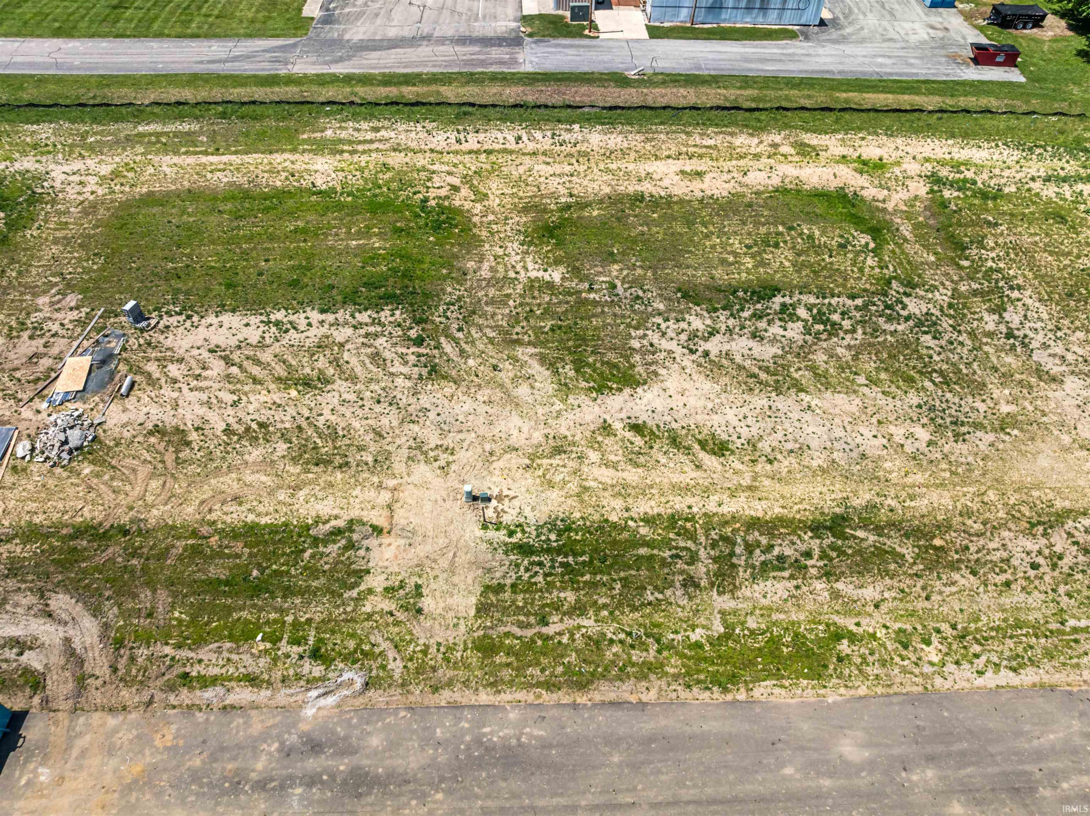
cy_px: 408
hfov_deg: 71.6
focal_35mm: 24
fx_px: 755
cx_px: 545
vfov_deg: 56.8
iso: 200
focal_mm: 12.29
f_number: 6.3
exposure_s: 1/1000
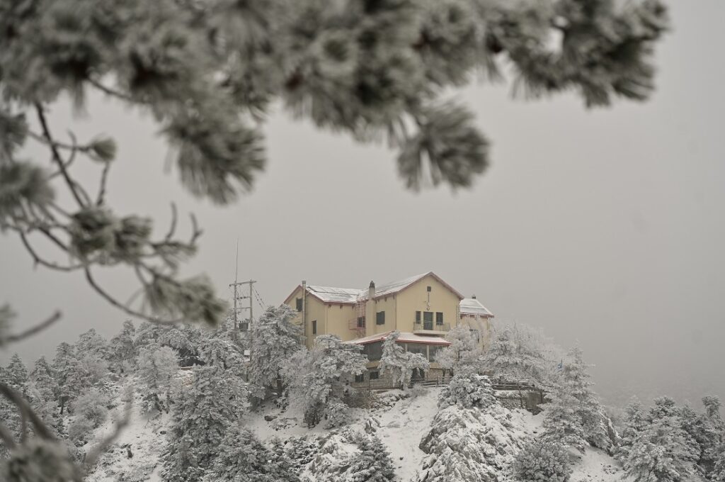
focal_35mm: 79
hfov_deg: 25.7
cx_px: 362
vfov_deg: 17.2
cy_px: 241
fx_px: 1589
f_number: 4
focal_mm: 79
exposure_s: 1/800
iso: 125
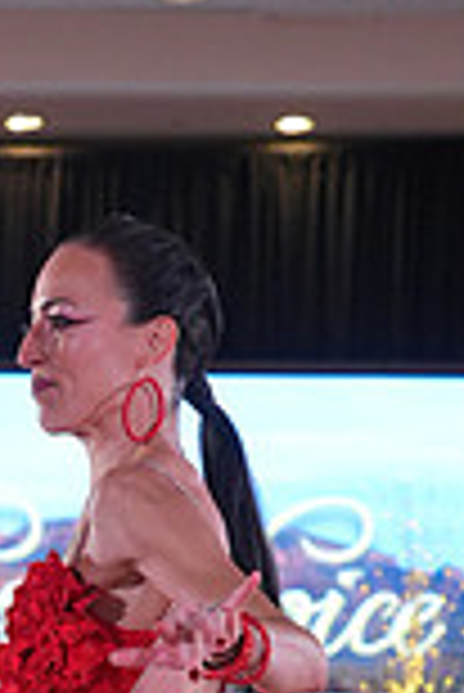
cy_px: 954
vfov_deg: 10.6
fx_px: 3626
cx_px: -291
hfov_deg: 7.2
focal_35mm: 188
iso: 1600
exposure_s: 1/400
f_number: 4
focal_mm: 50
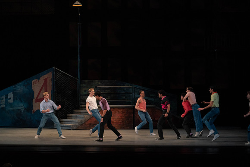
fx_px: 688
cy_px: 84
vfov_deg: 13.8
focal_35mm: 99
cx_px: 125
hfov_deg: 20.6
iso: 3200
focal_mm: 99
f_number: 4.5
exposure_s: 1/400
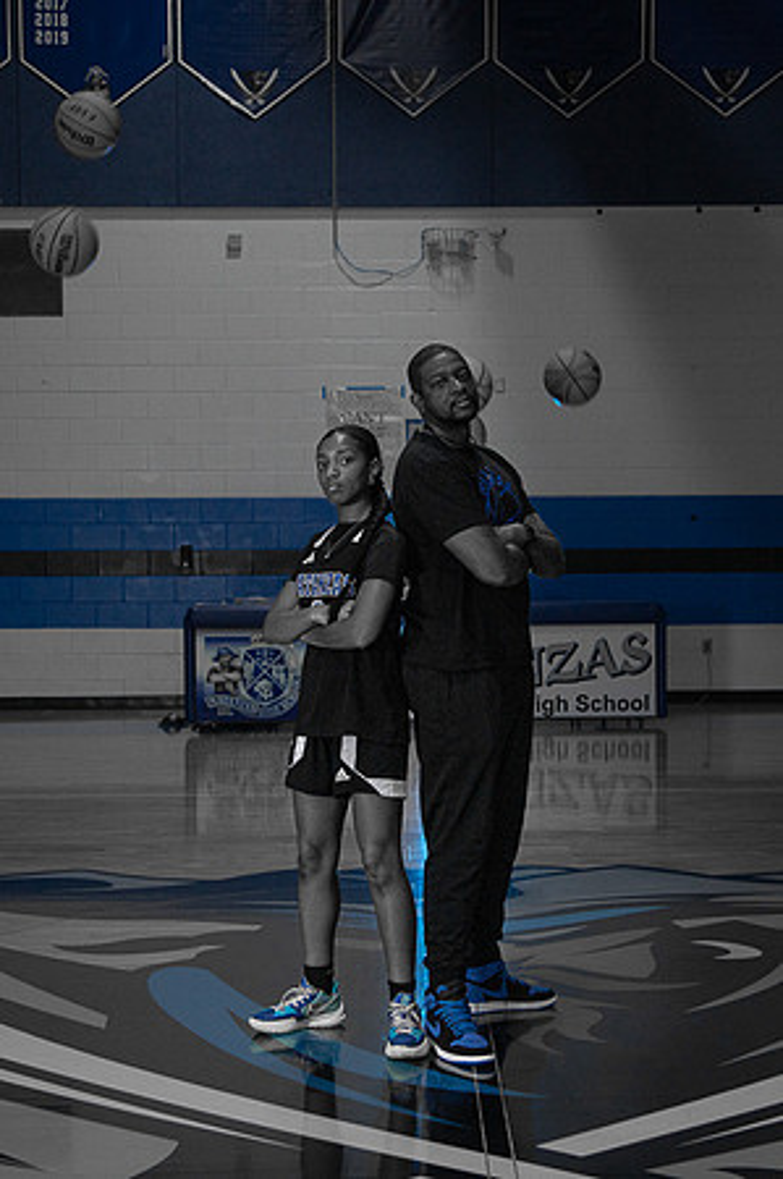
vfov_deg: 34.2
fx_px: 1918
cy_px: 588
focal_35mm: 59
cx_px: 430
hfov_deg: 23.1
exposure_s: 1/200
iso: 640
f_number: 4
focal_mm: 38
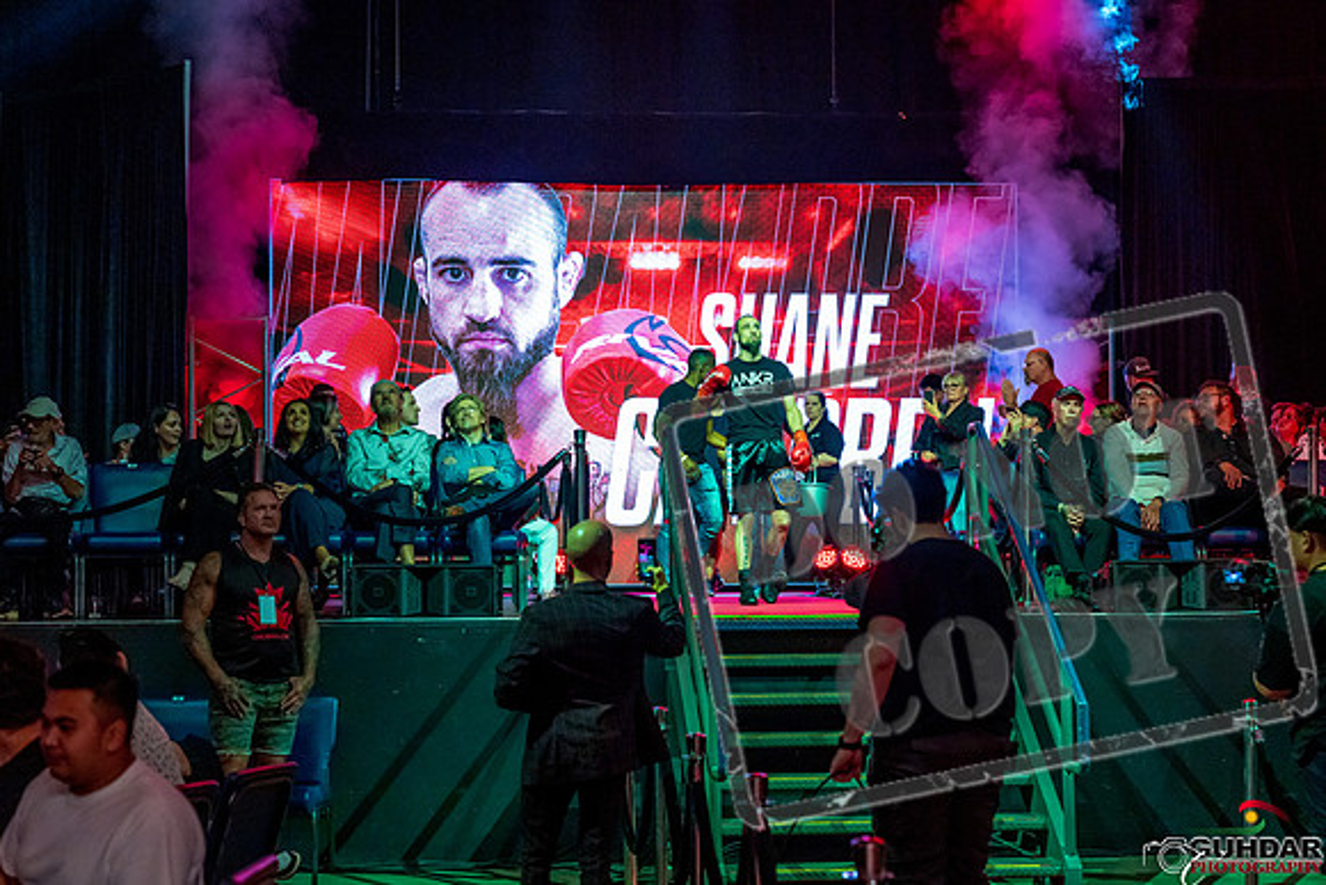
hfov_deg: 27.7
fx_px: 2693
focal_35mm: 73
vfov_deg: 18.7
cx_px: 663
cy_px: 442
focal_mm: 70
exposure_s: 1/250
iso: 4000
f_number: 4
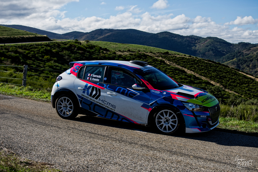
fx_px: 376
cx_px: 129
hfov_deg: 37.8
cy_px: 86
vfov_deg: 25.8
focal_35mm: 52
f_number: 3.5
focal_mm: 35
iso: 125
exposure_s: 1/1250
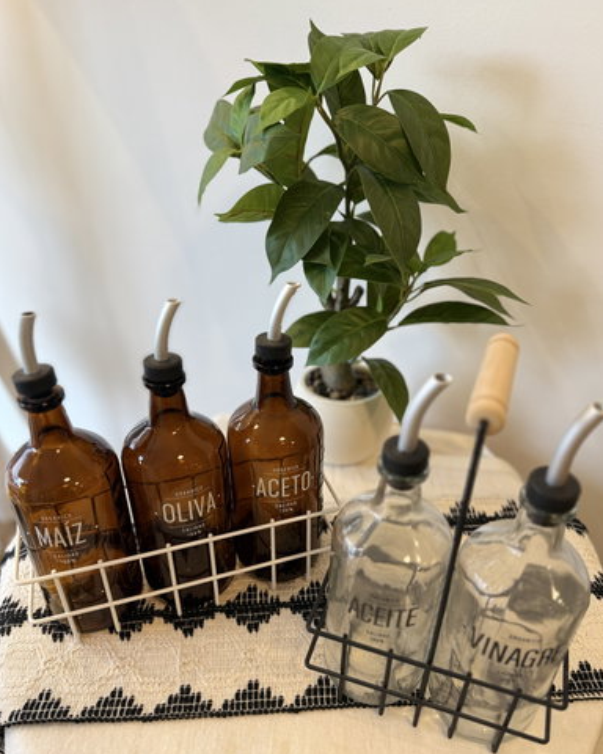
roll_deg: -1.4
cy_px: 414
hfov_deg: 54.9
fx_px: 580
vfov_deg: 65.9
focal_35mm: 26
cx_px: 311
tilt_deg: -33.8
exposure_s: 1/121
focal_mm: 6.76
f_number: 1.78
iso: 125
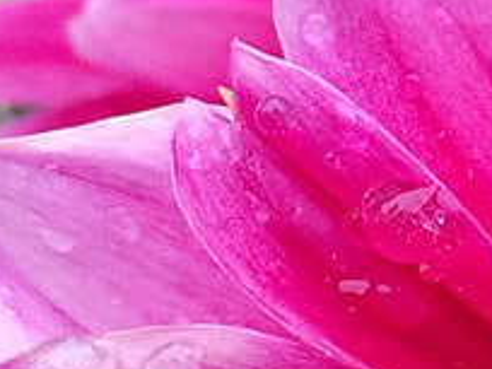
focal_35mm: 228
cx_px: 1558
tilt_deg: -10.5
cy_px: 381
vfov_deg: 6.5
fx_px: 3241
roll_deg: -5.4
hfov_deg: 7.5
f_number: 2.2
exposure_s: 1/124
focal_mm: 4.15
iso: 32
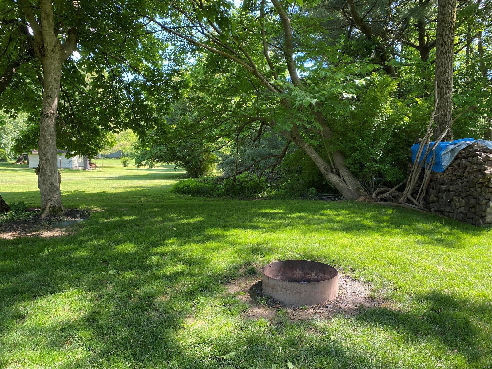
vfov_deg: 53.1
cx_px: 246
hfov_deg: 67.3
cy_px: 184
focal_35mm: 26
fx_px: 370
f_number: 1.8
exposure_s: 1/184
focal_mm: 4.25
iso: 32
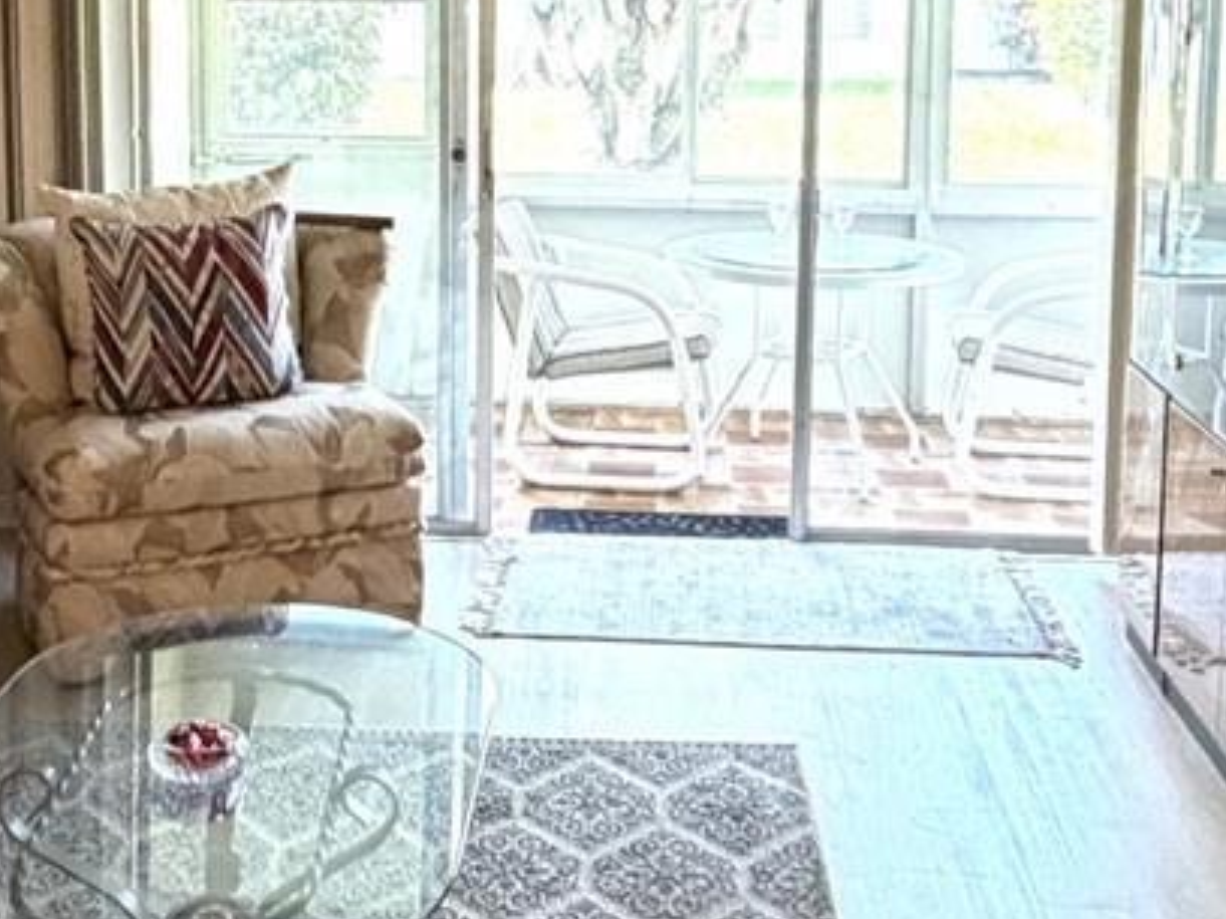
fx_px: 1947
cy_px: 190
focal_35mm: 55
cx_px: 506
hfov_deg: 34.9
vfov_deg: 26.1
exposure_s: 1/60
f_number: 2.2
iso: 320
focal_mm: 2.22
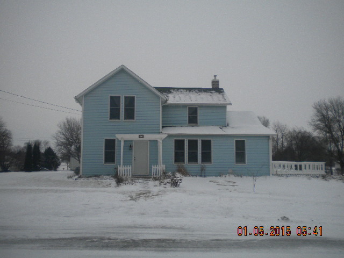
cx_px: 172
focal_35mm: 35
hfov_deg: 52.6
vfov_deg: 40.7
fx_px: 348
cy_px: 129
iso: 168
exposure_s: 1/492
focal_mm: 6.3
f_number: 3.1
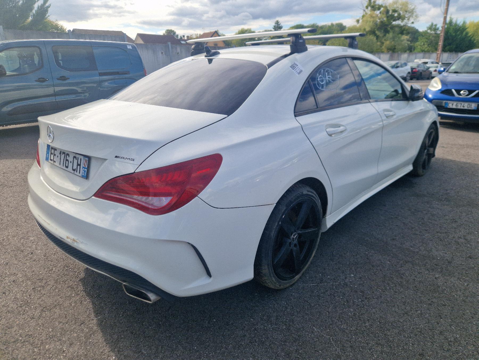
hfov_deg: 73.9
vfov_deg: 58.9
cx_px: 240
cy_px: 180
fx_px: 318
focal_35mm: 23
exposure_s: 1/1000
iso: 50
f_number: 1.8
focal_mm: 5.4
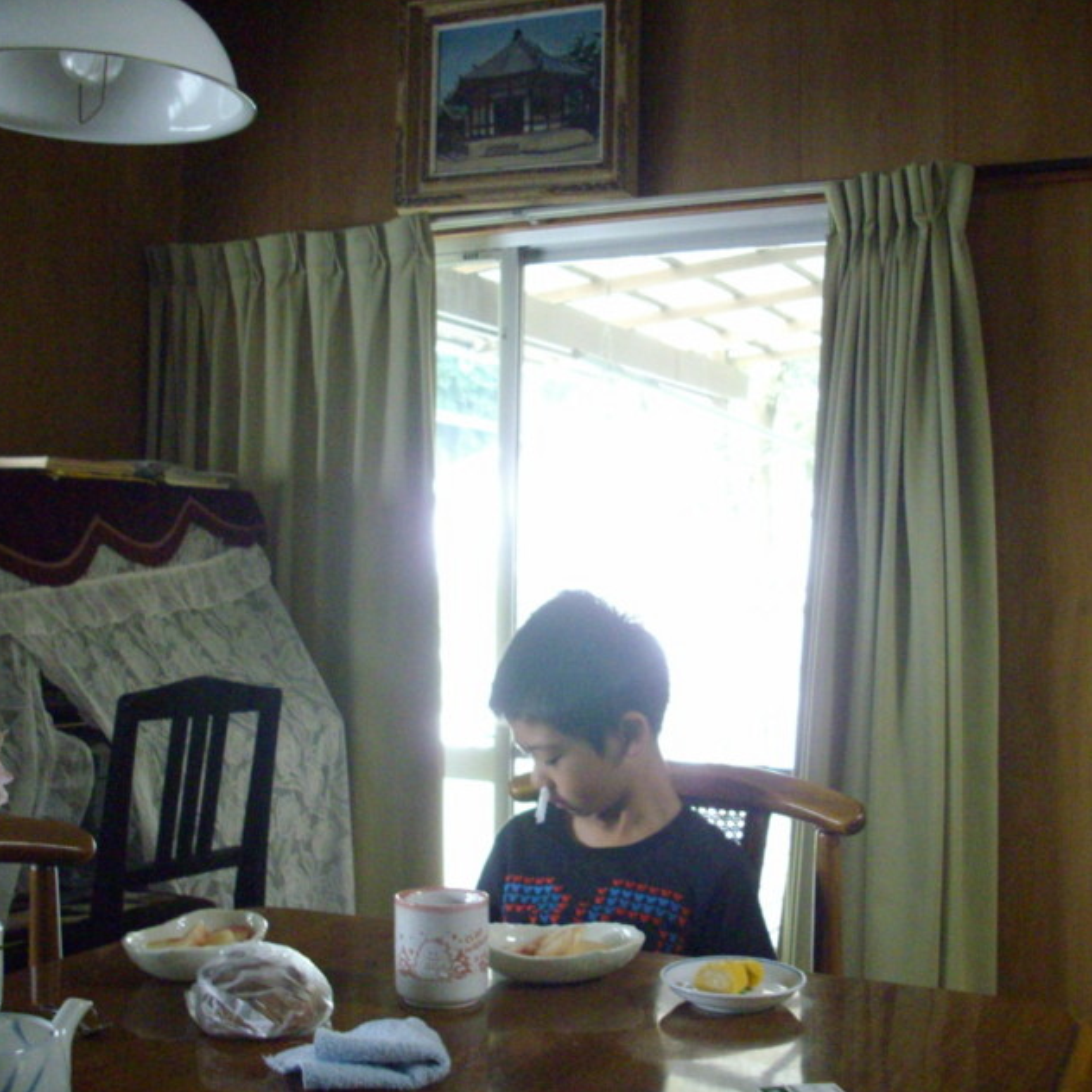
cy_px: 543
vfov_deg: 38.3
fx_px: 1570
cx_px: 591
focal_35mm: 44
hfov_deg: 38.3
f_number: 2.8
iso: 400
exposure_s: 1/20
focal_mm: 6.2
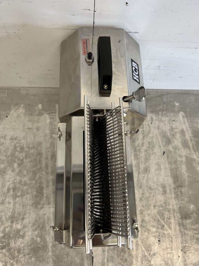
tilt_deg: -72.9
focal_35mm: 26
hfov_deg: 53.1
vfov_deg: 67.3
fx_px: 199
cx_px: 100
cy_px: 133
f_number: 1.5
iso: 100
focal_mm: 5.7
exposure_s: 1/50
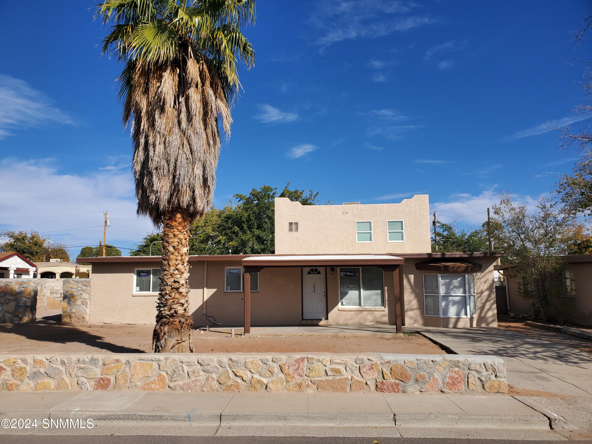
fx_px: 445
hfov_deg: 67.3
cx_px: 296
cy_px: 222
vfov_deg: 53.1
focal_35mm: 26
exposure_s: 1/2787
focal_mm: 4.3
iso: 50
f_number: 2.4
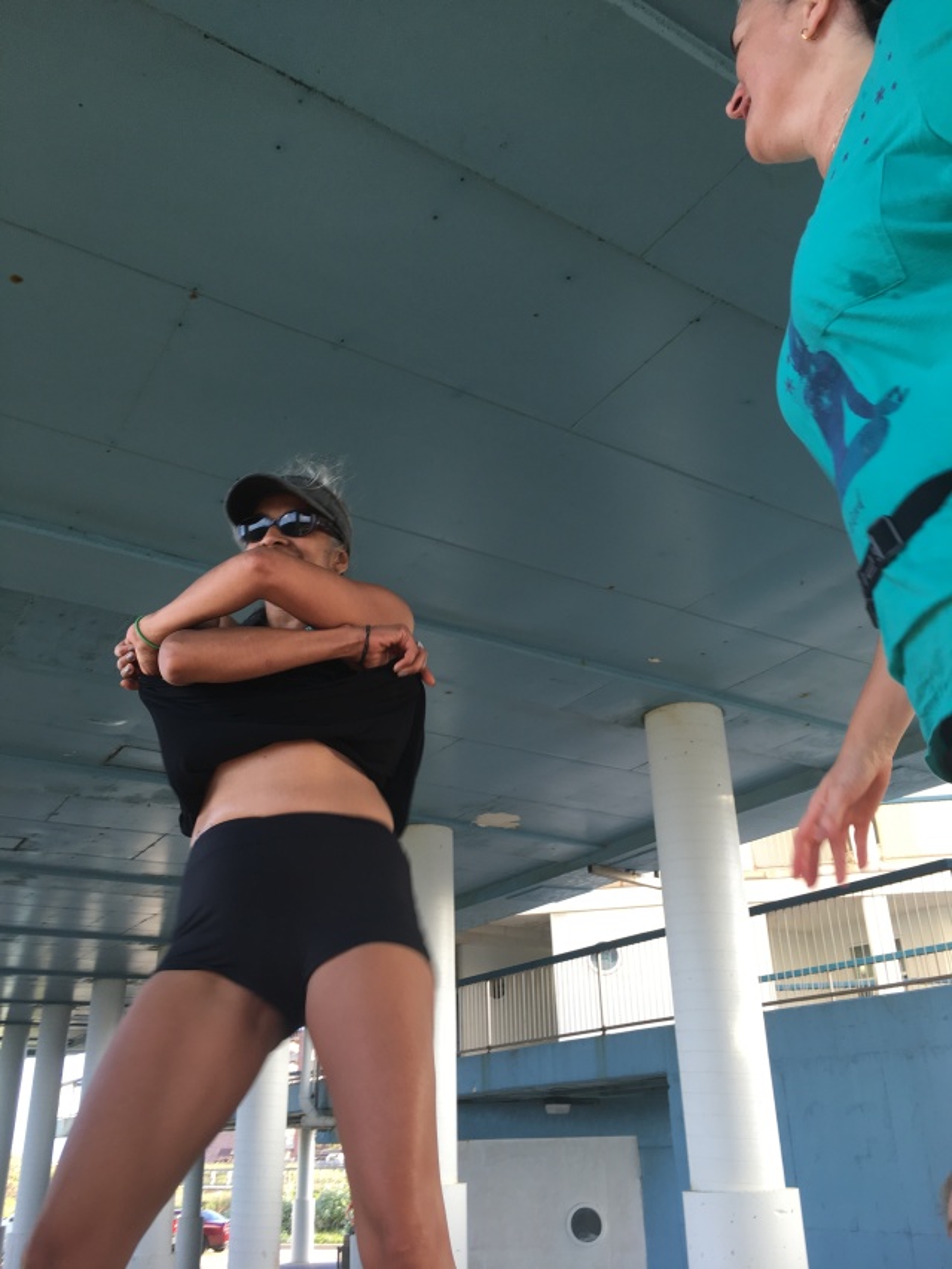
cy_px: 634
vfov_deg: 61.7
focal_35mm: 29
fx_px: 1063
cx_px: 476
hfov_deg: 48.2
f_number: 2.2
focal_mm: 4.15
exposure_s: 1/60
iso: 25
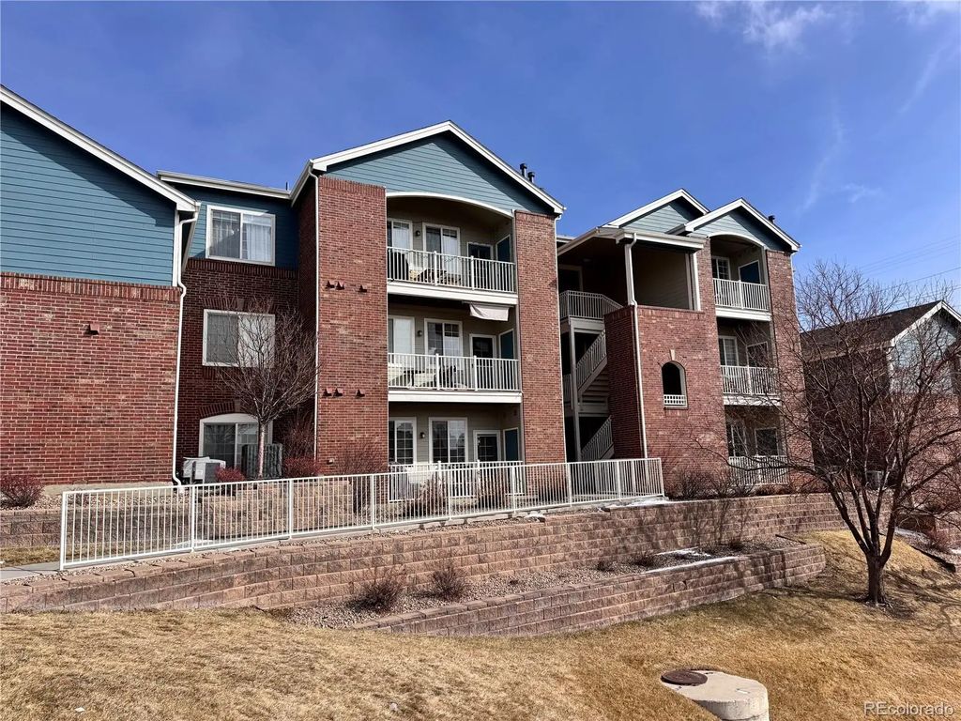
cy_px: 360
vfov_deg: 56.8
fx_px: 666
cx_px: 480
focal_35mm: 24
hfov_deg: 71.6
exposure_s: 1/6410
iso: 80
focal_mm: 6.76
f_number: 1.78
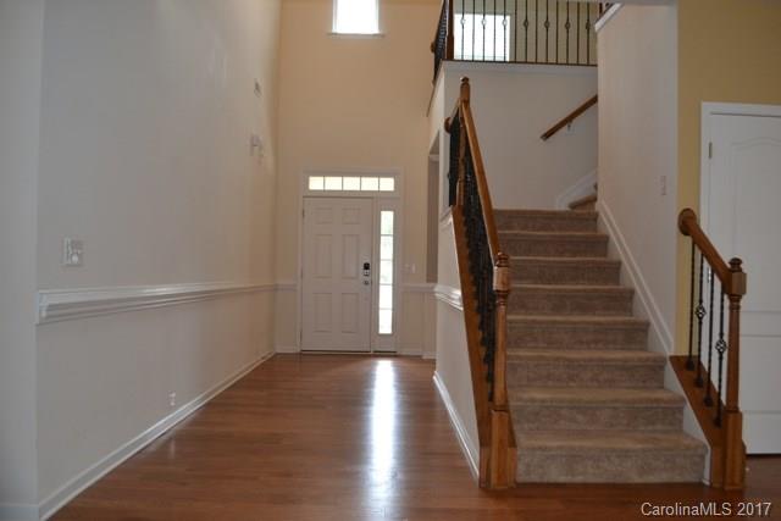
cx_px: 390
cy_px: 260
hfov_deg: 67.4
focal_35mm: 27
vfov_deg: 48.0
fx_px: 586
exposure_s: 1/60
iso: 450
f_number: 3.5
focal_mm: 18
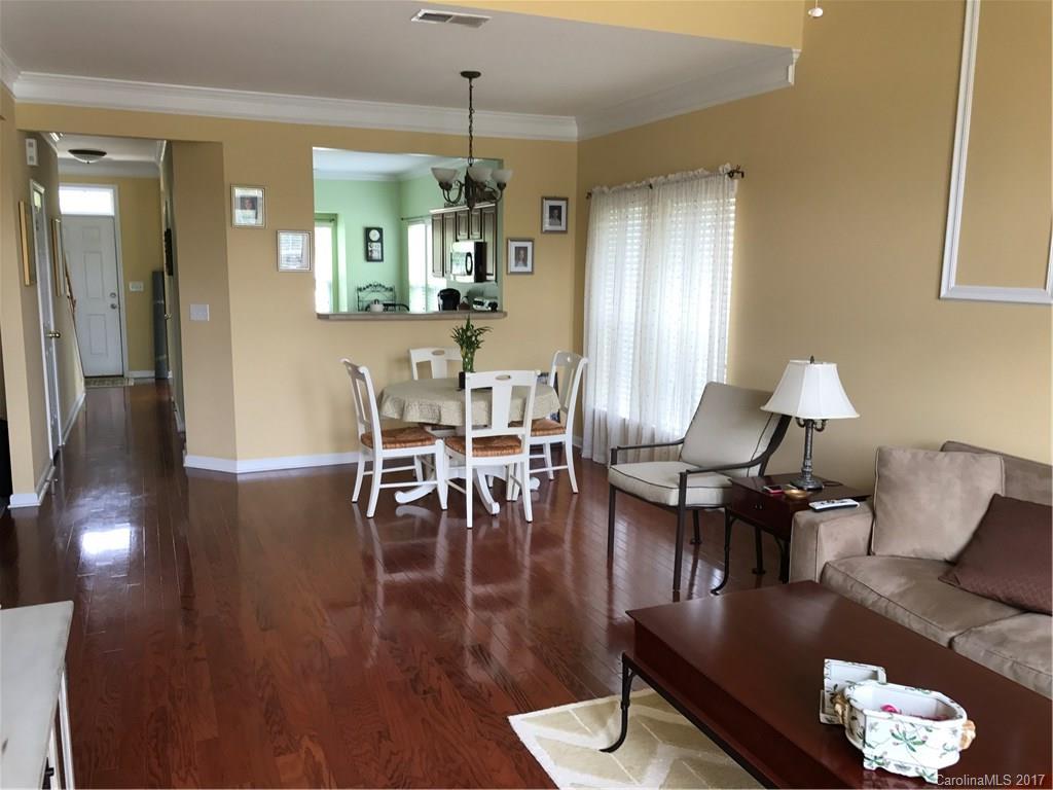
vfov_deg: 49.7
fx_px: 852
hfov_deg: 63.4
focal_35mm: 28
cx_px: 526
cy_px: 395
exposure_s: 1/45
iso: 32
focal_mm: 3.99
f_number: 1.8
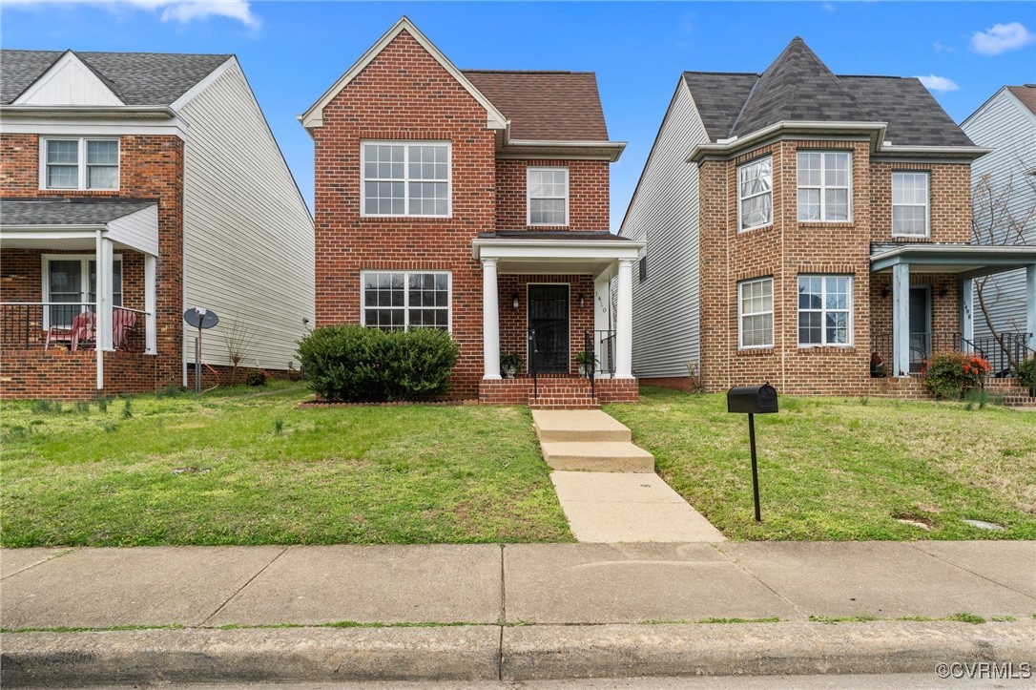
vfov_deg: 67.6
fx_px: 515
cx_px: 518
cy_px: 345
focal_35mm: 18
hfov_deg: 90.3
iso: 1000
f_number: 8
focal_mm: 17.9
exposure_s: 1/1000
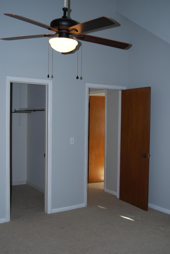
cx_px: 85
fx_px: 275
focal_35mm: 39
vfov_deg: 49.5
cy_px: 127
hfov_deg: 34.4
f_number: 4.2
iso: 200
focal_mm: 26
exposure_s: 1/60
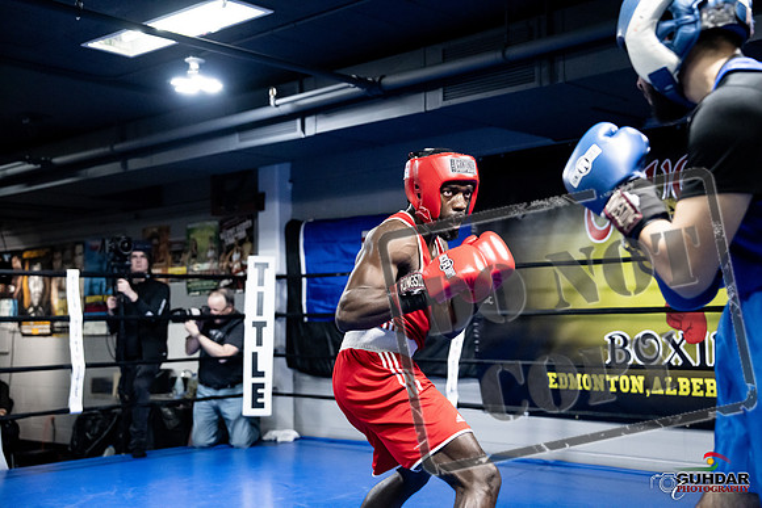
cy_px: 254
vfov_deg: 28.7
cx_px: 381
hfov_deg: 41.9
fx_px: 995
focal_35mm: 47
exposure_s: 1/1000
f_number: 2.8
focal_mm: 47
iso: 10000
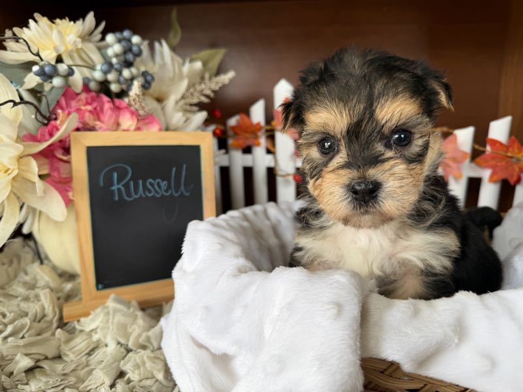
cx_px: 262
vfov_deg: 56.8
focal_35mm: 24
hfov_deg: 71.6
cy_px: 196
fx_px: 363
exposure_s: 1/121
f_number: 1.78
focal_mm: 6.76
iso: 80
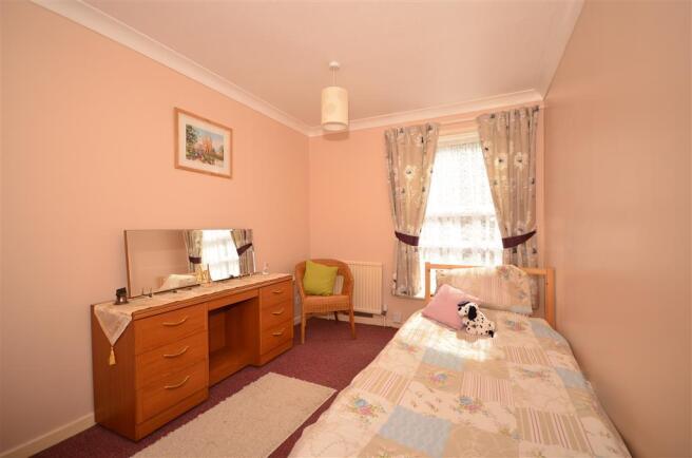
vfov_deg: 77.0
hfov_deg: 100.5
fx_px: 288
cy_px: 229
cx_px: 346
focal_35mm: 15
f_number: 4
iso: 200
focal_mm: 10
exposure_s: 1/200
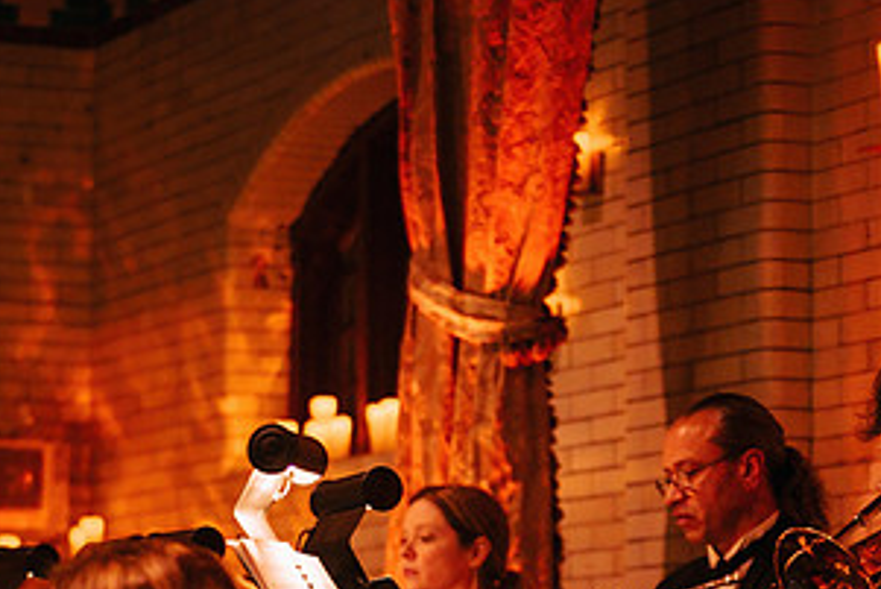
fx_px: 3305
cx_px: 427
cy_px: 538
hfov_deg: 15.2
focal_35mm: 135
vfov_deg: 10.1
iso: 1000
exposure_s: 1/160
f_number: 2.8
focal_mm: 70
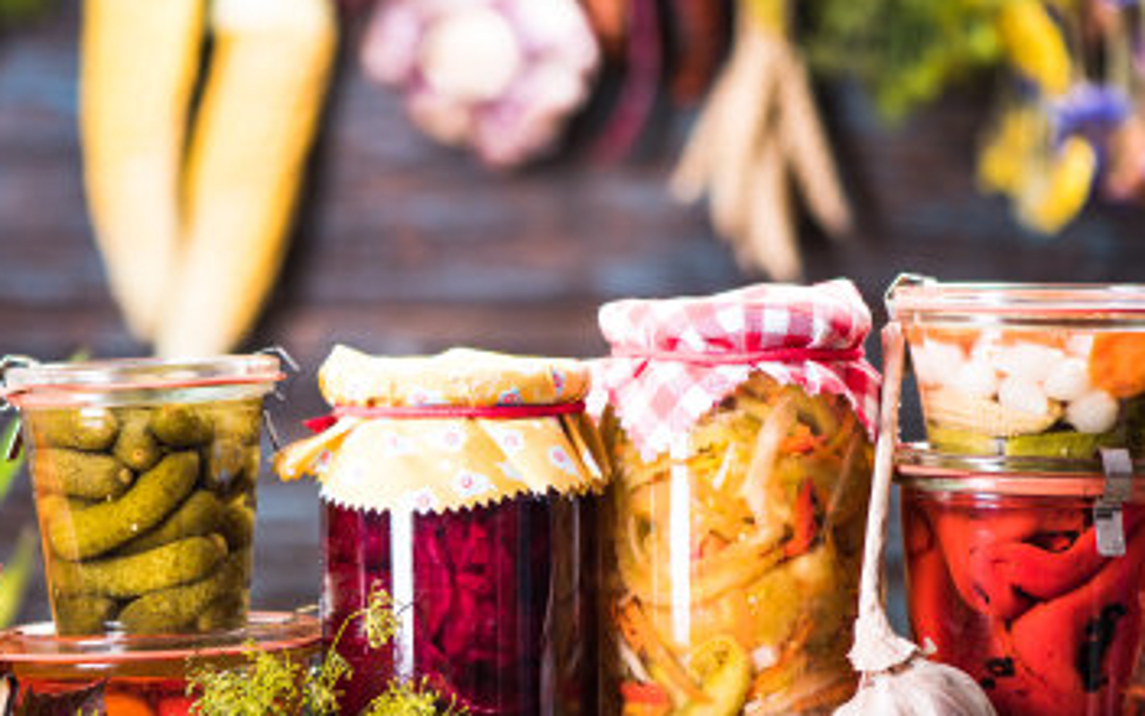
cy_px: 212
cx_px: 507
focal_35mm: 186
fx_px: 5804
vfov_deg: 7.1
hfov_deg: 11.3
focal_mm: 105
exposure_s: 1/125
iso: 125
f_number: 9
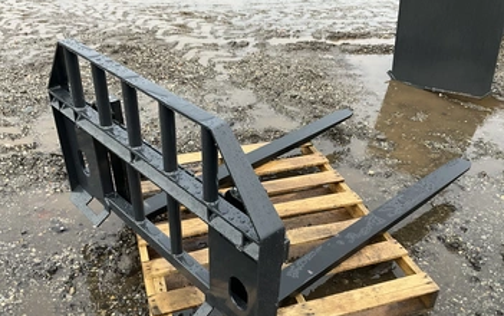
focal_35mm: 35
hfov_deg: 55.3
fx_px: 481
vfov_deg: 36.2
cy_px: 195
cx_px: 241
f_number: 1.8
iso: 64
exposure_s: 1/110
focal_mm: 3
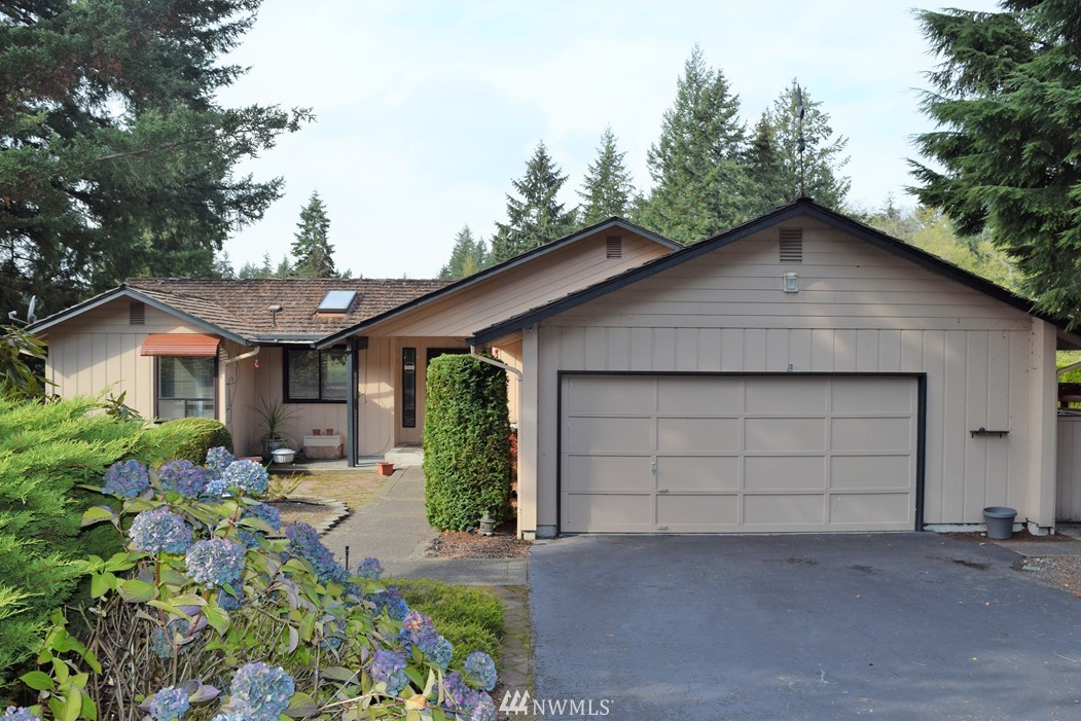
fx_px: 931
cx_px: 556
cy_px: 369
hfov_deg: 60.3
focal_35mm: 31
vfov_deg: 42.3
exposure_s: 1/200
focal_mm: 20
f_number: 7.1
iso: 100
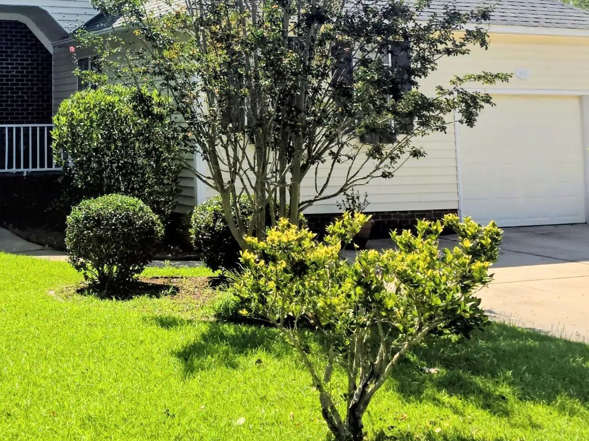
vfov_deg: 26.6
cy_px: 50
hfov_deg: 34.4
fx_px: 902
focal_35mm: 53
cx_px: 71
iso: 12
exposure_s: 1/1036
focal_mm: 6.3
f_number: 1.7
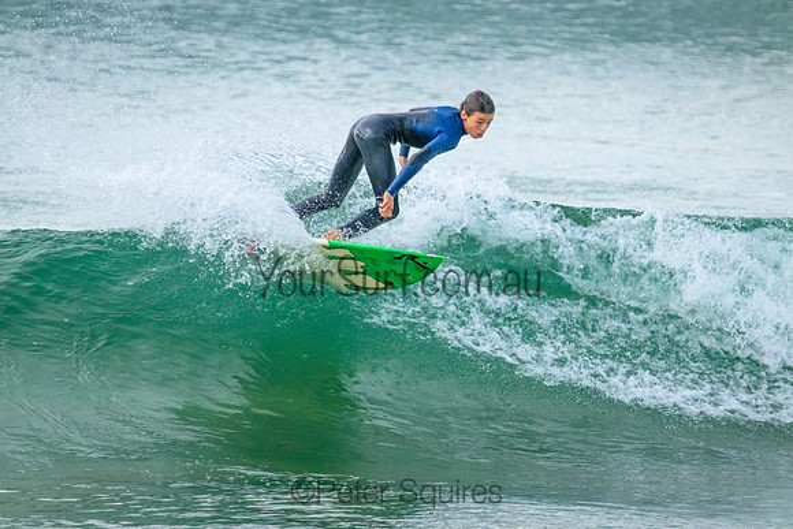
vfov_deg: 1.7
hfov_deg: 2.6
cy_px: 264
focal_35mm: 800
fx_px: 17626
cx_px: 396
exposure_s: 1/1000
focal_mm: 800
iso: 7200
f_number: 11
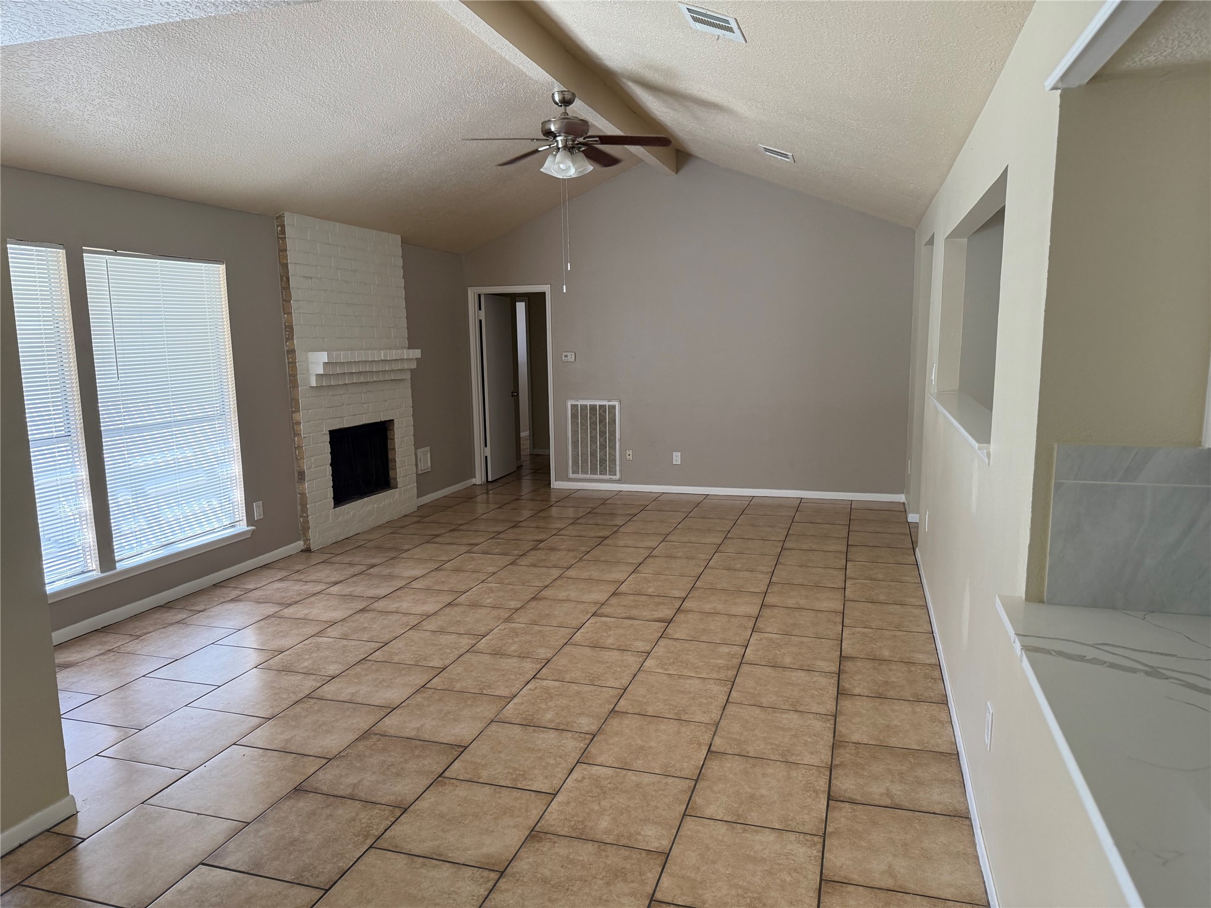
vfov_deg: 56.8
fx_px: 840
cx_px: 606
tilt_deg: -7.7
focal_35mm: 24
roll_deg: +0.5
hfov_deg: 71.6
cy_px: 454
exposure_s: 1/151
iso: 200
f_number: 1.78
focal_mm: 6.76
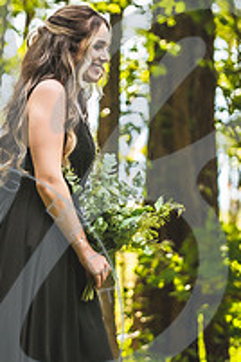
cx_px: 38
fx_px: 2922
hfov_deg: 4.7
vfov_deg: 7.1
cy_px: 189
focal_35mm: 291
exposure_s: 1/640
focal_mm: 130
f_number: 2.8
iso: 500
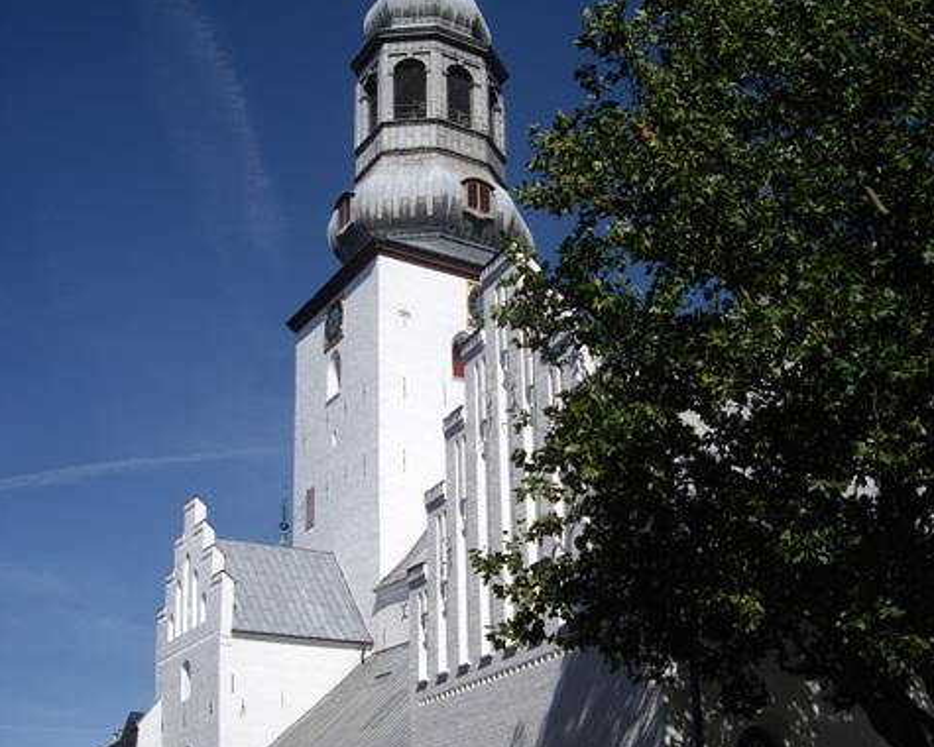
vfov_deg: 30.2
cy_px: 362
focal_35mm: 50
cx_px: 468
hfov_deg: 37.3
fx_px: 1382
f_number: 8
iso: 64
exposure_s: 1/250
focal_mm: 7.9
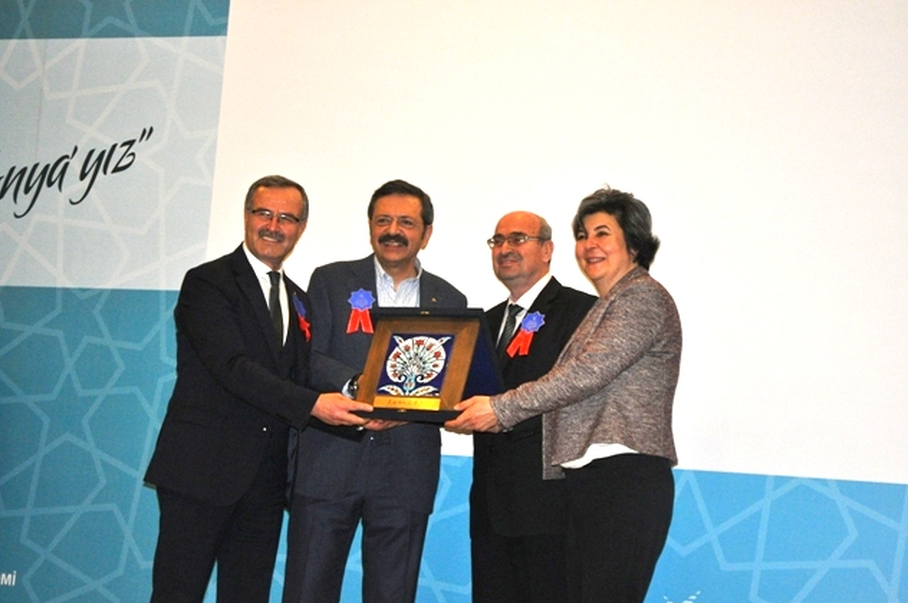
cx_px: 454
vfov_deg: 16.3
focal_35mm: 84
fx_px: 2104
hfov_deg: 24.4
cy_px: 304
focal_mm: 55
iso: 800
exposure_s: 1/60
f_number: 4.5
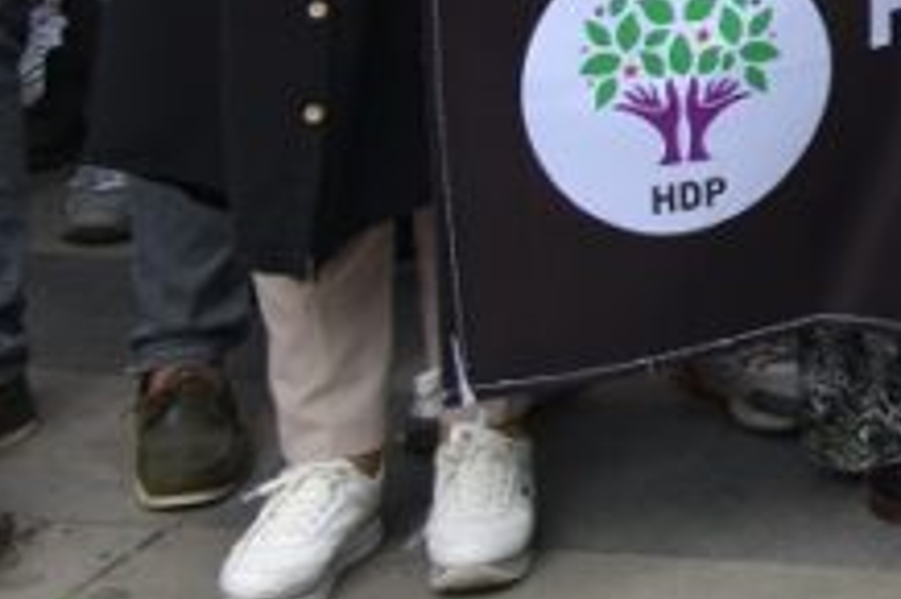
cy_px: -688
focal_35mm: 141
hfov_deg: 12.3
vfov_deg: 9.0
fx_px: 3526
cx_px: 1967
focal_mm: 20
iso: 100
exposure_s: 1/125
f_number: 5
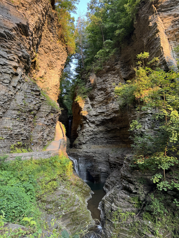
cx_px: 90
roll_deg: +1.0
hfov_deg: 56.8
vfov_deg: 71.6
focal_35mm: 24
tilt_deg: +8.5
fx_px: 165
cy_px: 119
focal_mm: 6.76
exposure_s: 1/121
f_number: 1.78
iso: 160
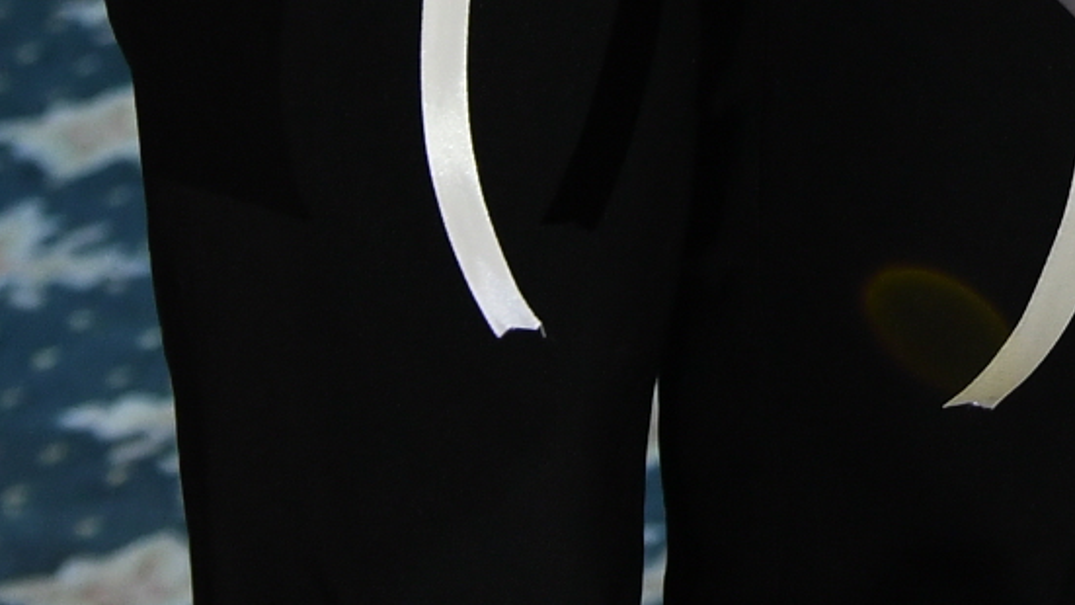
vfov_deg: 4.2
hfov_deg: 7.5
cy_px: -2059
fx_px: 7611
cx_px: 2618
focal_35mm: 267
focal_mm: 34
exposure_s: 1/100
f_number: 4
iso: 640
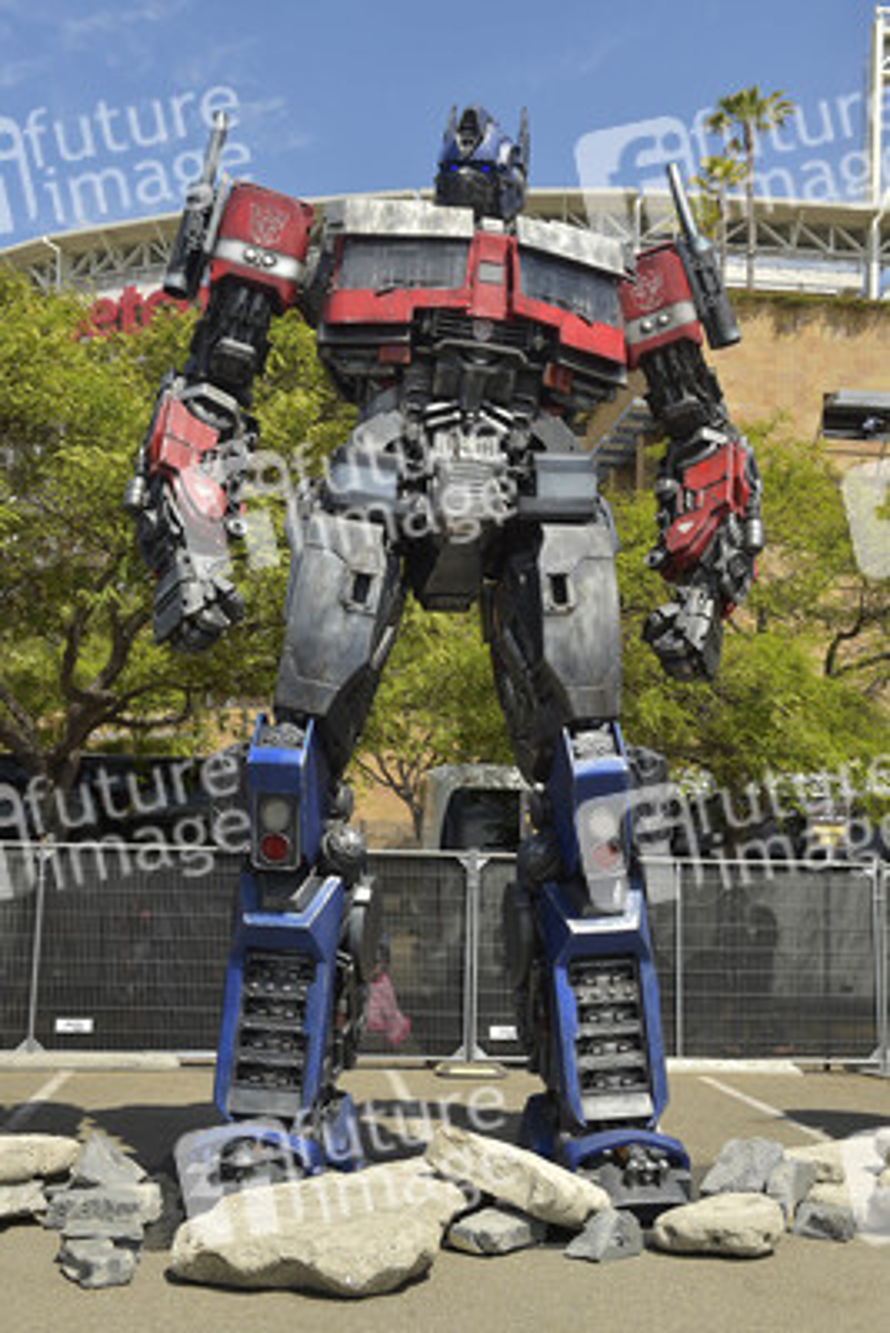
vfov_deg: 46.4
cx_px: 445
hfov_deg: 31.9
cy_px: 666
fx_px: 1556
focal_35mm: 42
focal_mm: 42
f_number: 11
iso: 160
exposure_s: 1/250
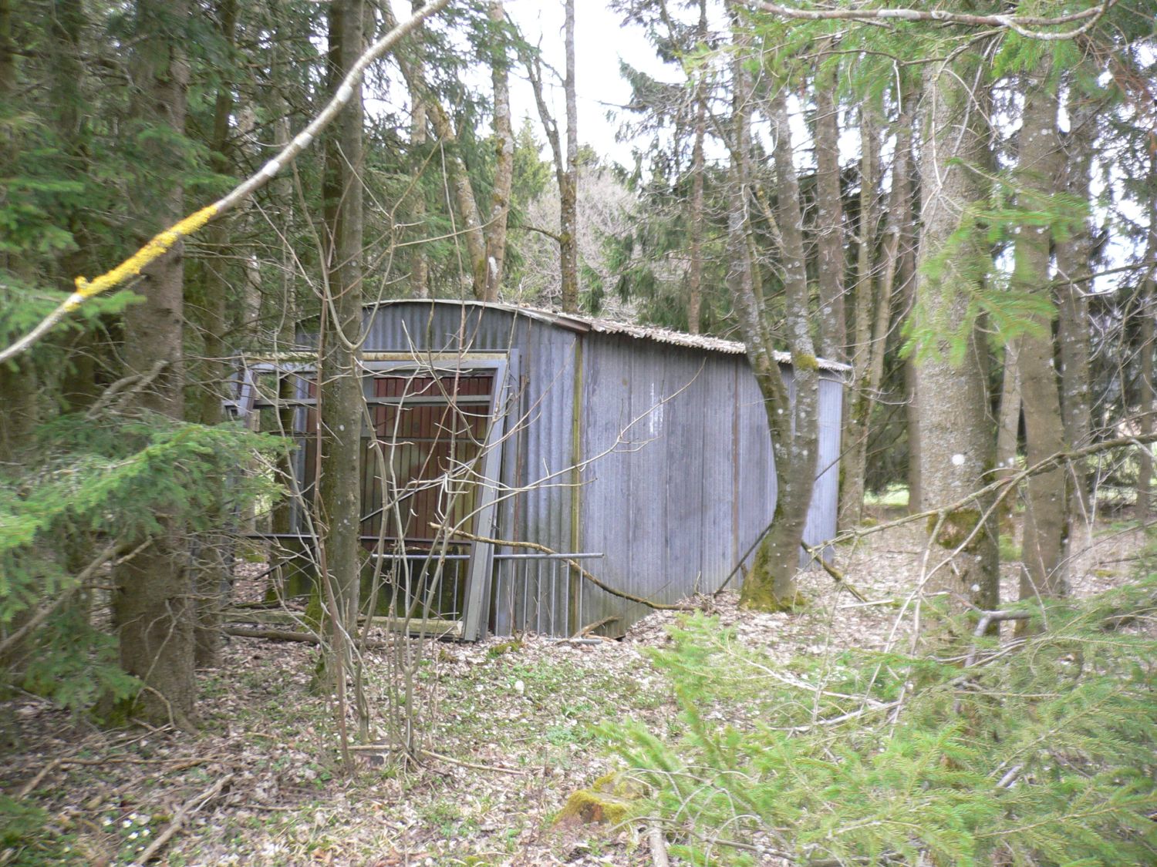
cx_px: 578
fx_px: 1170
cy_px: 434
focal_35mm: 35
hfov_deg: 52.6
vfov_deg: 40.7
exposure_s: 1/60
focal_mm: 5.8
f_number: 2.8
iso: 100
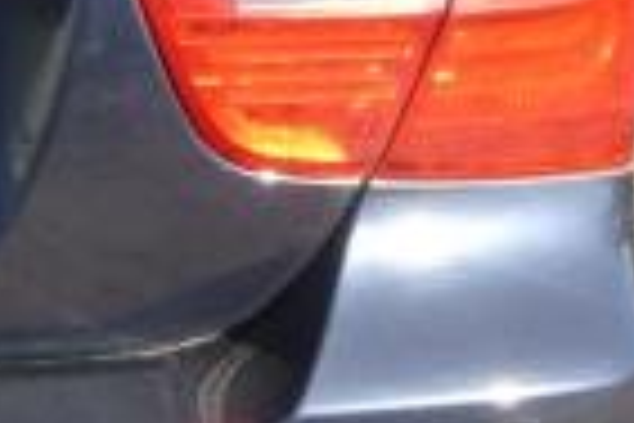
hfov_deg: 12.7
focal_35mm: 148
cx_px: -468
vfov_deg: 9.3
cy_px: 198
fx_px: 2606
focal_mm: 4.5
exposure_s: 1/200
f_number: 3.9
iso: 100
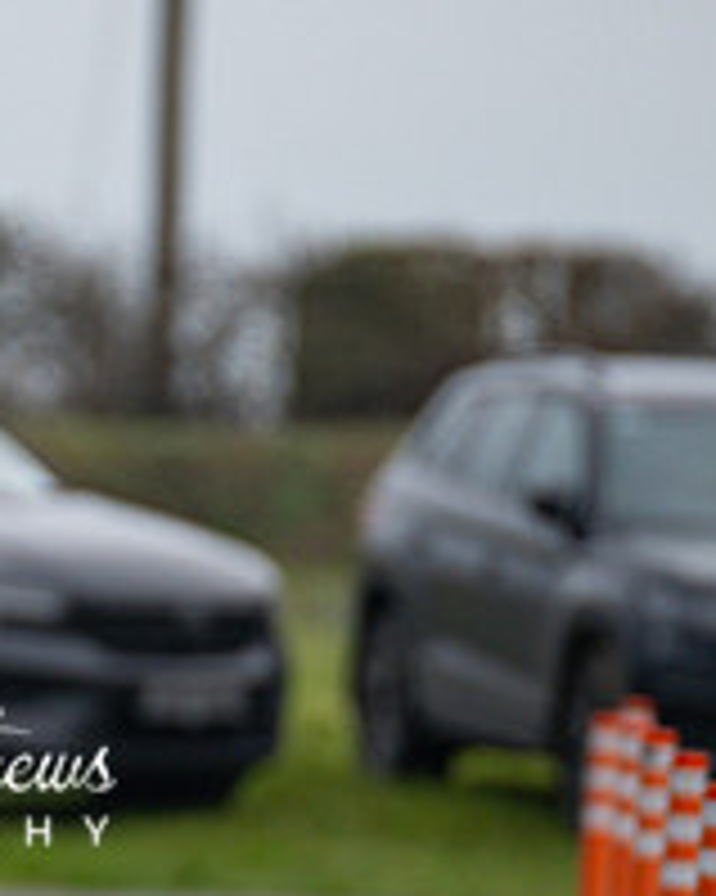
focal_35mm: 1228
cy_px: 689
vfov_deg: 1.6
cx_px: -189
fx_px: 32553
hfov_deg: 1.3
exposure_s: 1/1600
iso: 320
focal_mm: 300
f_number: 2.8
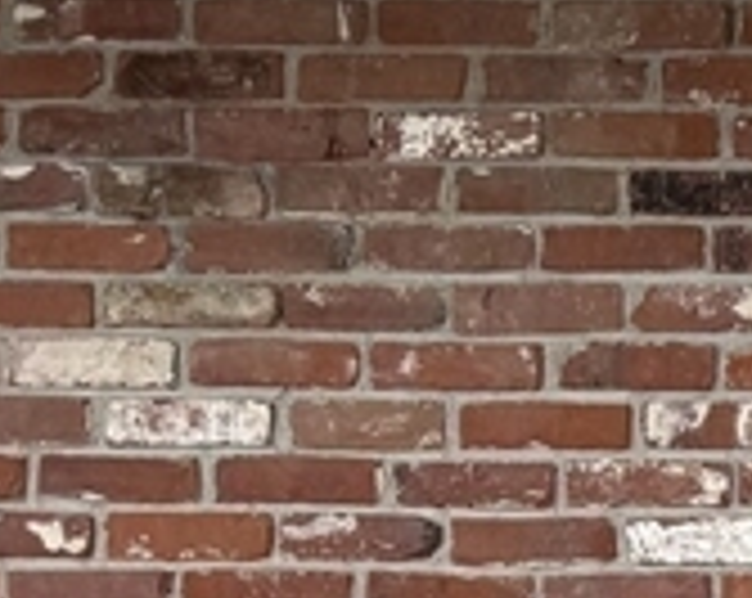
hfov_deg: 10.4
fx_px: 3199
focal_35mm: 144
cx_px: 2116
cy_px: 733
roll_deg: +0.1
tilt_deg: +2.6
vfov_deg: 10.5
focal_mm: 6.76
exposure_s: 1/840
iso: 80
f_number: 1.78
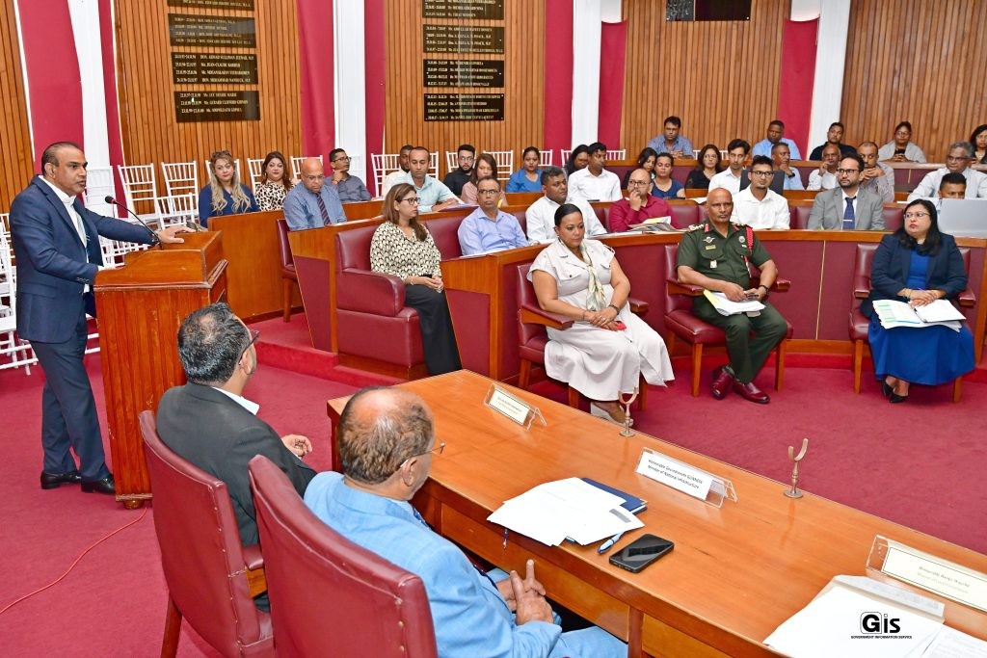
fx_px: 877
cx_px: 494
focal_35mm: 32
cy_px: 329
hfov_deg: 58.7
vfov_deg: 41.1
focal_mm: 32
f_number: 5
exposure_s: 1/160
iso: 3200
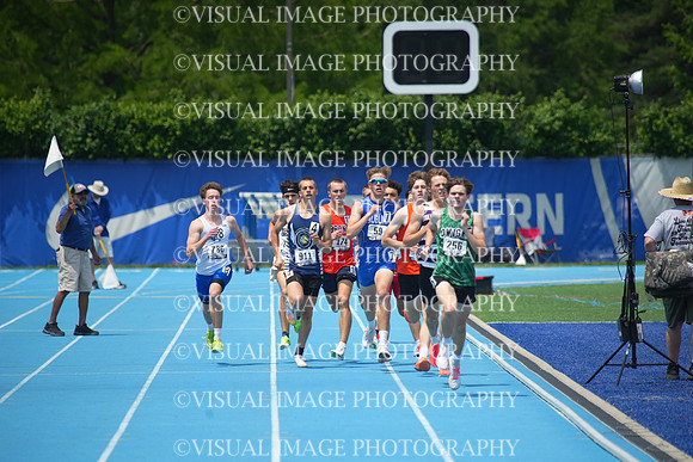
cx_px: 346
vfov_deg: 3.4
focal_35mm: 400
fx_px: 7701
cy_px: 231
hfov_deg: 5.2
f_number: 5.6
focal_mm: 400
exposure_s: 1/2000
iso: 400
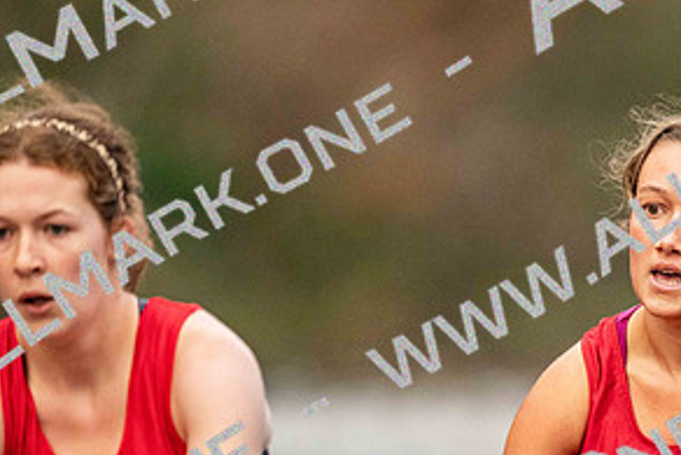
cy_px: 396
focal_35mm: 1192
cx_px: 655
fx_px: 22559
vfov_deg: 1.2
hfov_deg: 1.7
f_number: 4
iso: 4500
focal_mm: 600
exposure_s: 1/2500
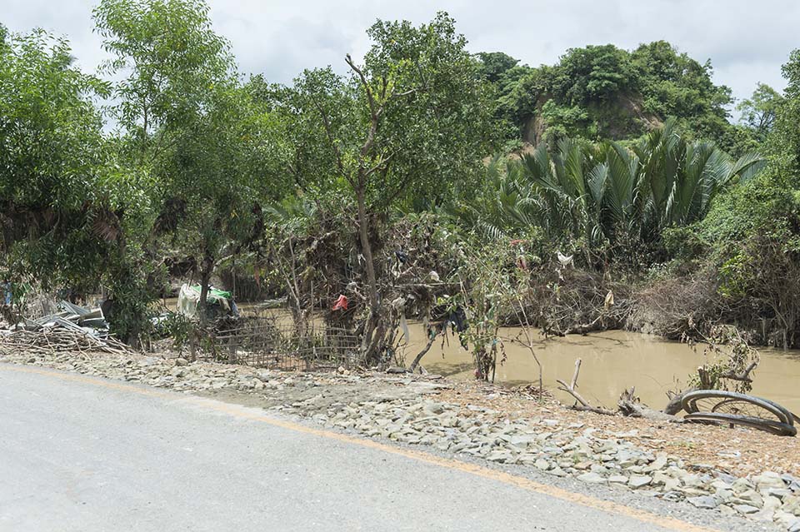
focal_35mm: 40
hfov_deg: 48.5
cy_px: 266
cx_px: 400
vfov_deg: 33.4
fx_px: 888
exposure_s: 1/4000
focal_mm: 40
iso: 1250
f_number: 7.1
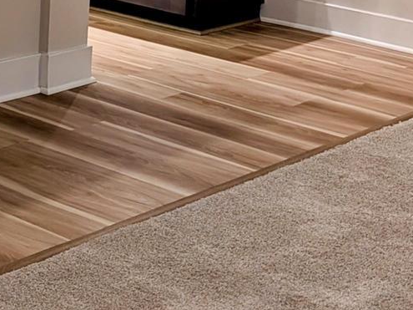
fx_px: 1181
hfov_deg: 17.7
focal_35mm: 99
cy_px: -176
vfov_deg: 13.9
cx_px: -209
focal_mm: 6.9
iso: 23
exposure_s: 1/197
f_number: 1.68
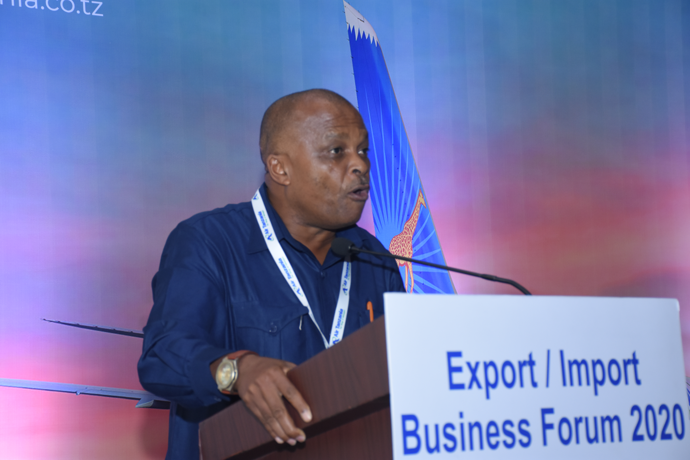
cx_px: 345
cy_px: 230
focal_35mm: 84
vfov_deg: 16.3
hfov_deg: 24.2
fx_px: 1610
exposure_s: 1/160
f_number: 5.6
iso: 800
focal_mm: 56
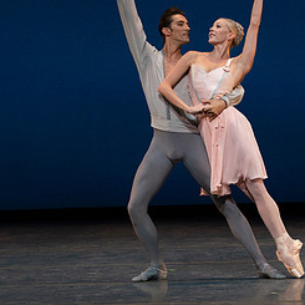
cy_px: 92
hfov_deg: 4.4
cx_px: 147
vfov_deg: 4.4
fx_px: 4007
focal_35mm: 402
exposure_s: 1/500
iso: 3200
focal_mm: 200
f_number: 8
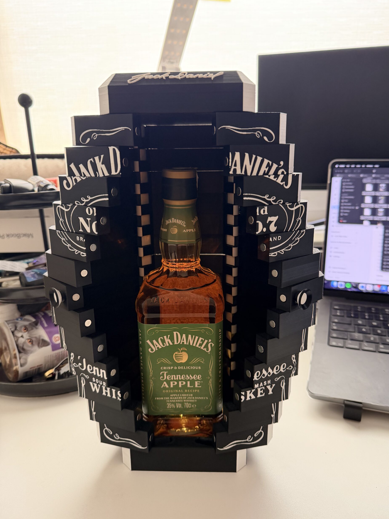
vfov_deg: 69.4
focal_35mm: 25
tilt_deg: -13.9
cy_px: 257
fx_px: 375
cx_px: 202
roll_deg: +0.6
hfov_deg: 54.9
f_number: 1.78
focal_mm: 6.76
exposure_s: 1/81
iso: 200
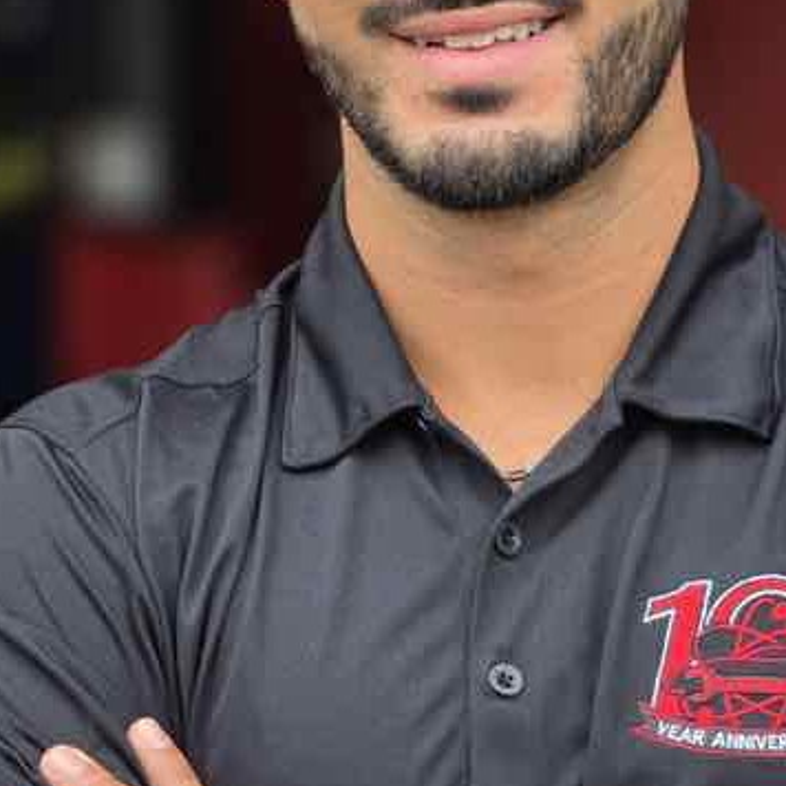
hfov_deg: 6.8
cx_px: 544
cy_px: 82
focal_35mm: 257
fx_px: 6602
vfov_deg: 6.8
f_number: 2.9
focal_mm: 18.6
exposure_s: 1/230
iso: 50
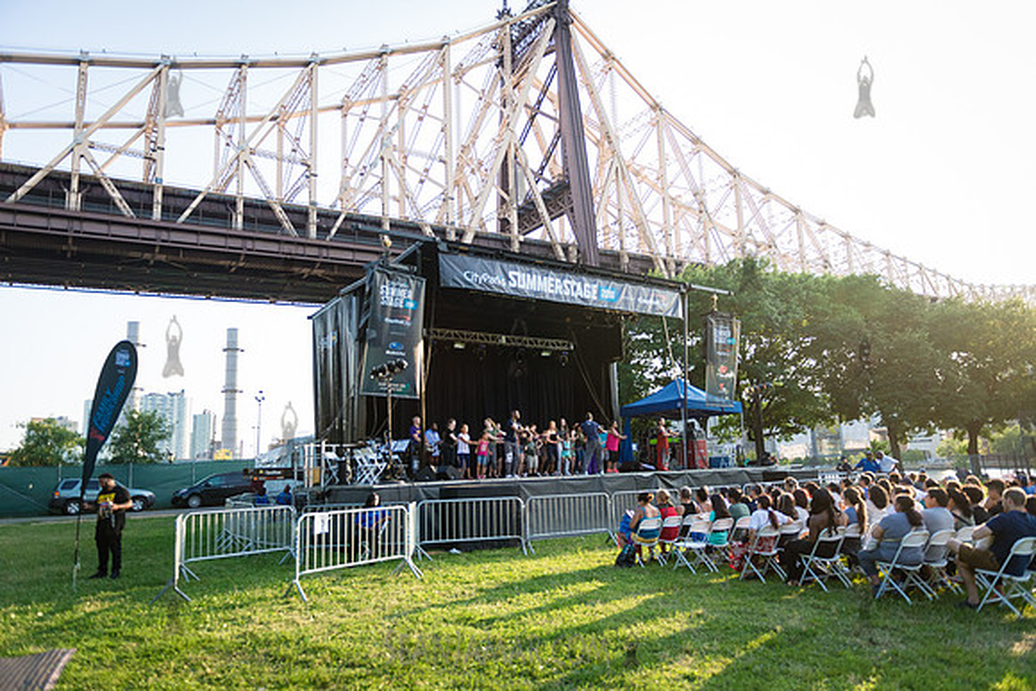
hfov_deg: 73.7
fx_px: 691
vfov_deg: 53.2
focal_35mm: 24
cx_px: 518
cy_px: 346
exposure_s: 1/4000
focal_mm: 24
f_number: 2.8
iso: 1250
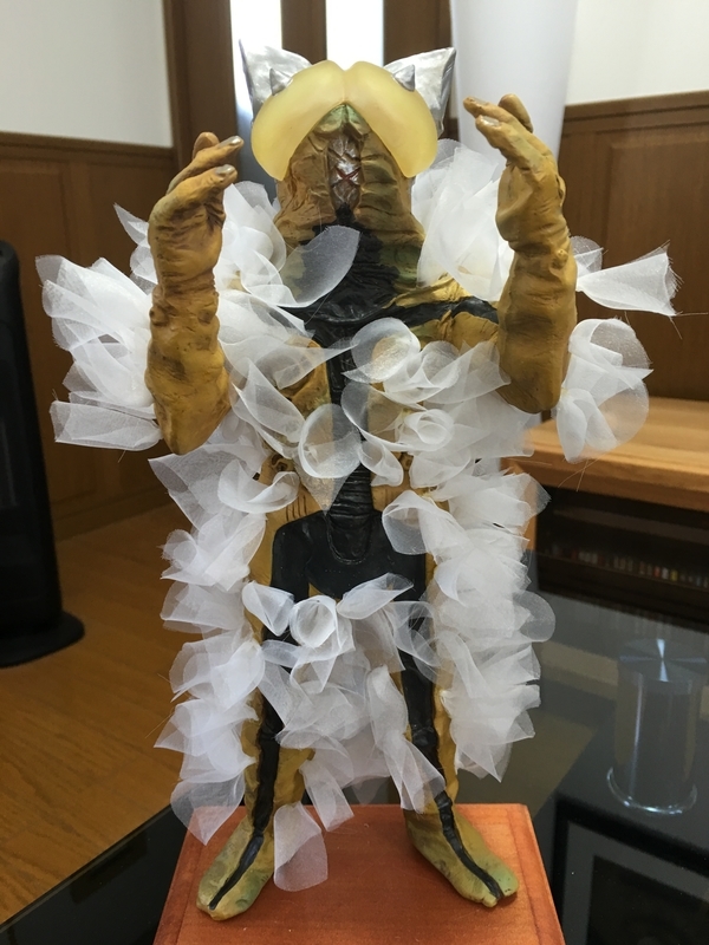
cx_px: 354
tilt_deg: -13.0
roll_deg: +0.2
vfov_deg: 61.7
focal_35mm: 29
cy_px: 472
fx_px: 792
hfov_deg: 48.2
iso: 32
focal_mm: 4.15
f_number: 2.2
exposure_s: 1/15
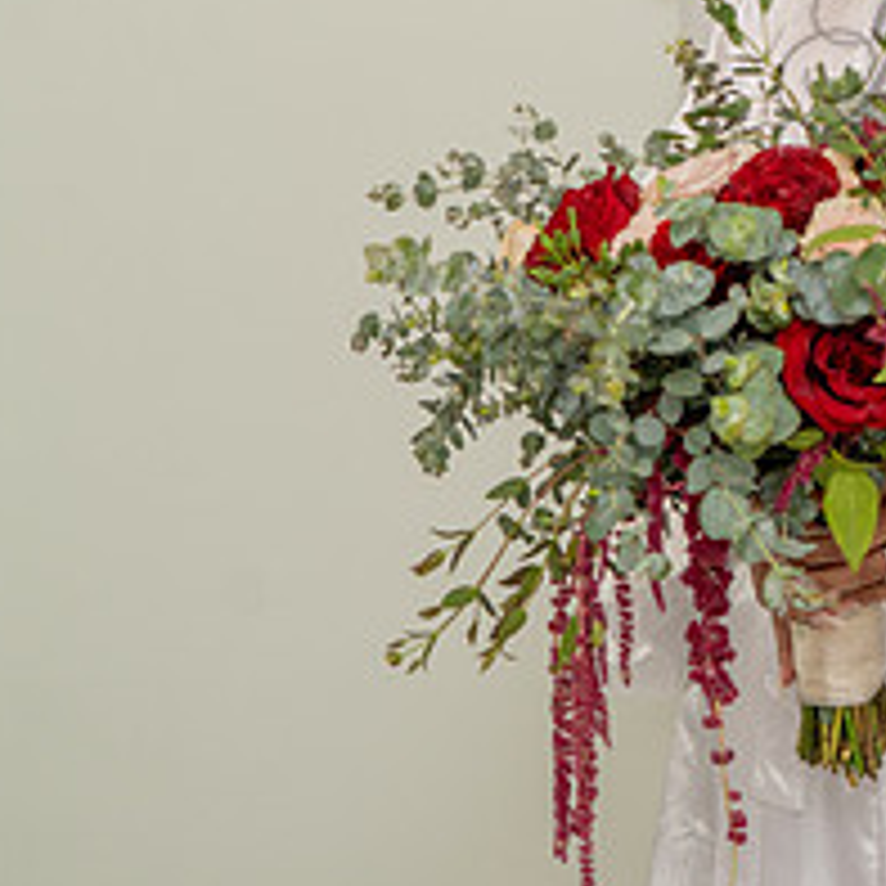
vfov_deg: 13.7
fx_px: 3649
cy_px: 89
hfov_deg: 13.5
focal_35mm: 126
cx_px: 1067
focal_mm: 48
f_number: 4.5
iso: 500
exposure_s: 1/160
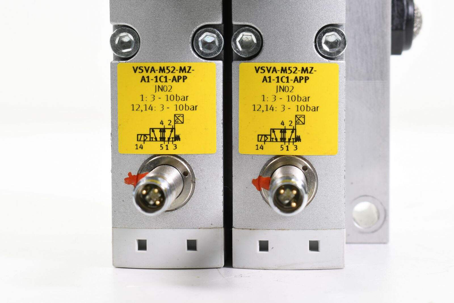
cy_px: 152
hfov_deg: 20.4
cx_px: 227
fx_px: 1261
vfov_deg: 13.7
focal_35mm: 100
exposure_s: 1/20
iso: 250
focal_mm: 50
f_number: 11
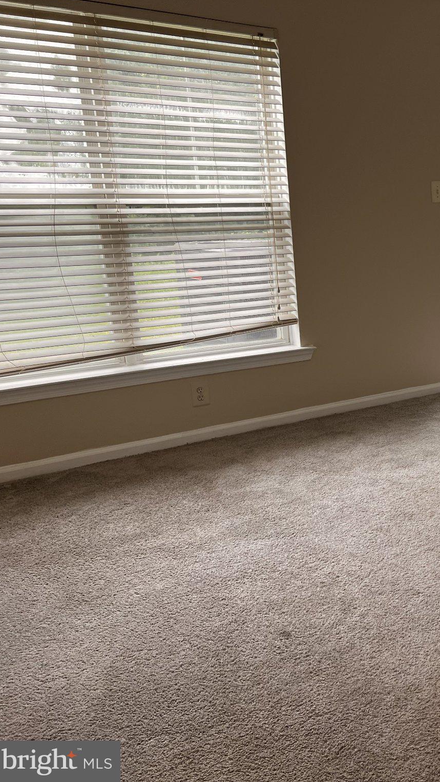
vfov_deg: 52.8
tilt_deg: -13.5
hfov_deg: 27.7
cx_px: 517
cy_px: 389
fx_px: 788
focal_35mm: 38
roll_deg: -1.0
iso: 32
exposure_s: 1/147
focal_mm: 5.7
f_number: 1.5
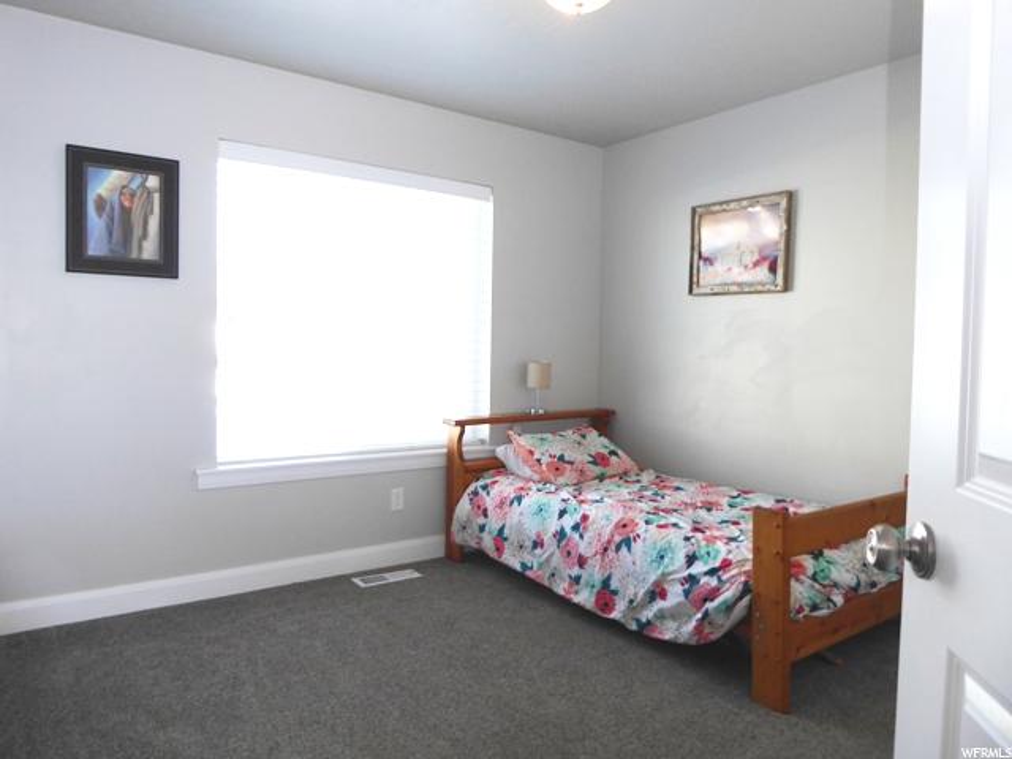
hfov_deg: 71.6
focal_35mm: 24
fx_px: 702
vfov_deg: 56.8
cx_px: 506
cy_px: 380
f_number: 3.3
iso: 100
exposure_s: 1/80
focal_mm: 4.3
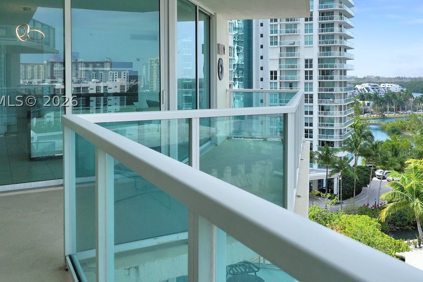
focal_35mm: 36
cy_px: 100
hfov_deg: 52.8
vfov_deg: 36.6
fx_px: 423
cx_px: 255
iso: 640
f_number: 8
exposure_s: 1/2000
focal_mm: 20
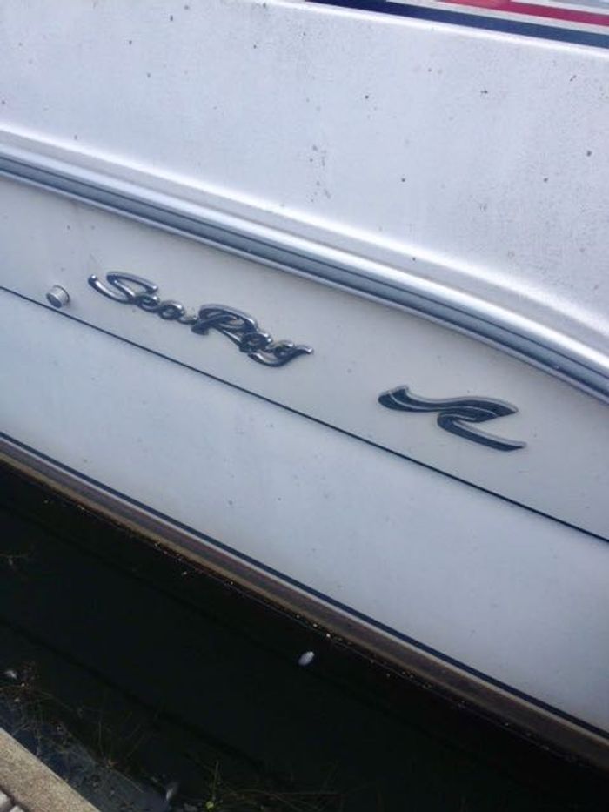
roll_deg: -0.1
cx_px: 304
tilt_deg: -40.2
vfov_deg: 52.6
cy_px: 406
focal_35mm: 35
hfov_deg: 40.7
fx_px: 821
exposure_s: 1/986
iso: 50
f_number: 2.4
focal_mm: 4.28
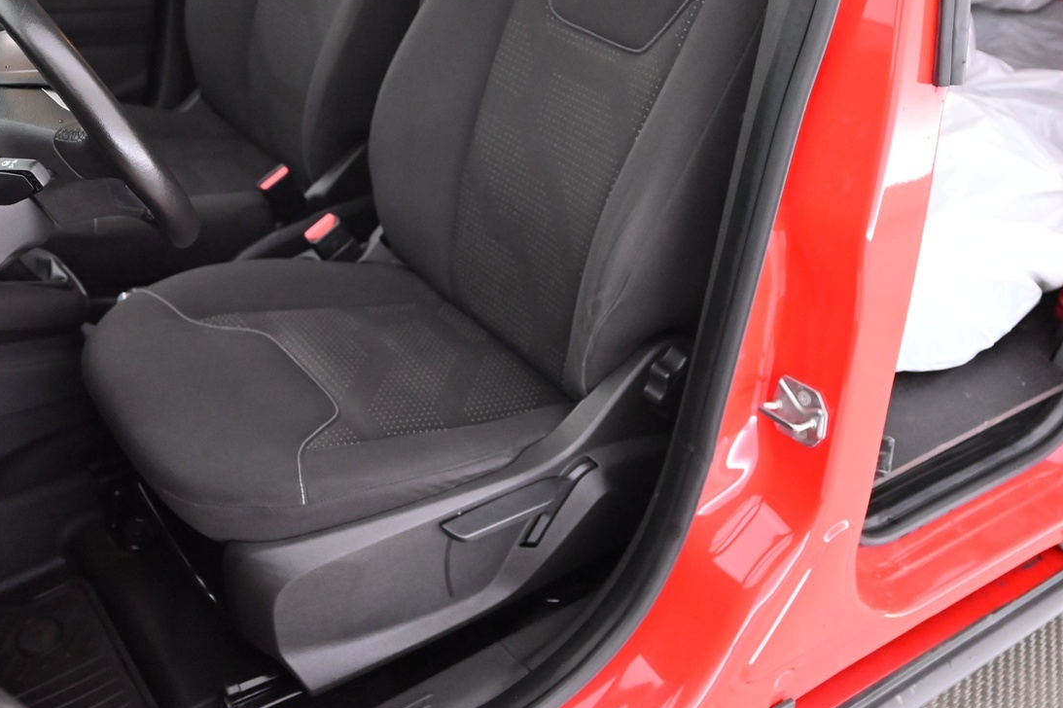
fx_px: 1269
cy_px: 208
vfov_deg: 30.8
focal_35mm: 43
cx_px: 388
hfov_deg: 45.0
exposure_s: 1/60
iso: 8000
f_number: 4.5
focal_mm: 29
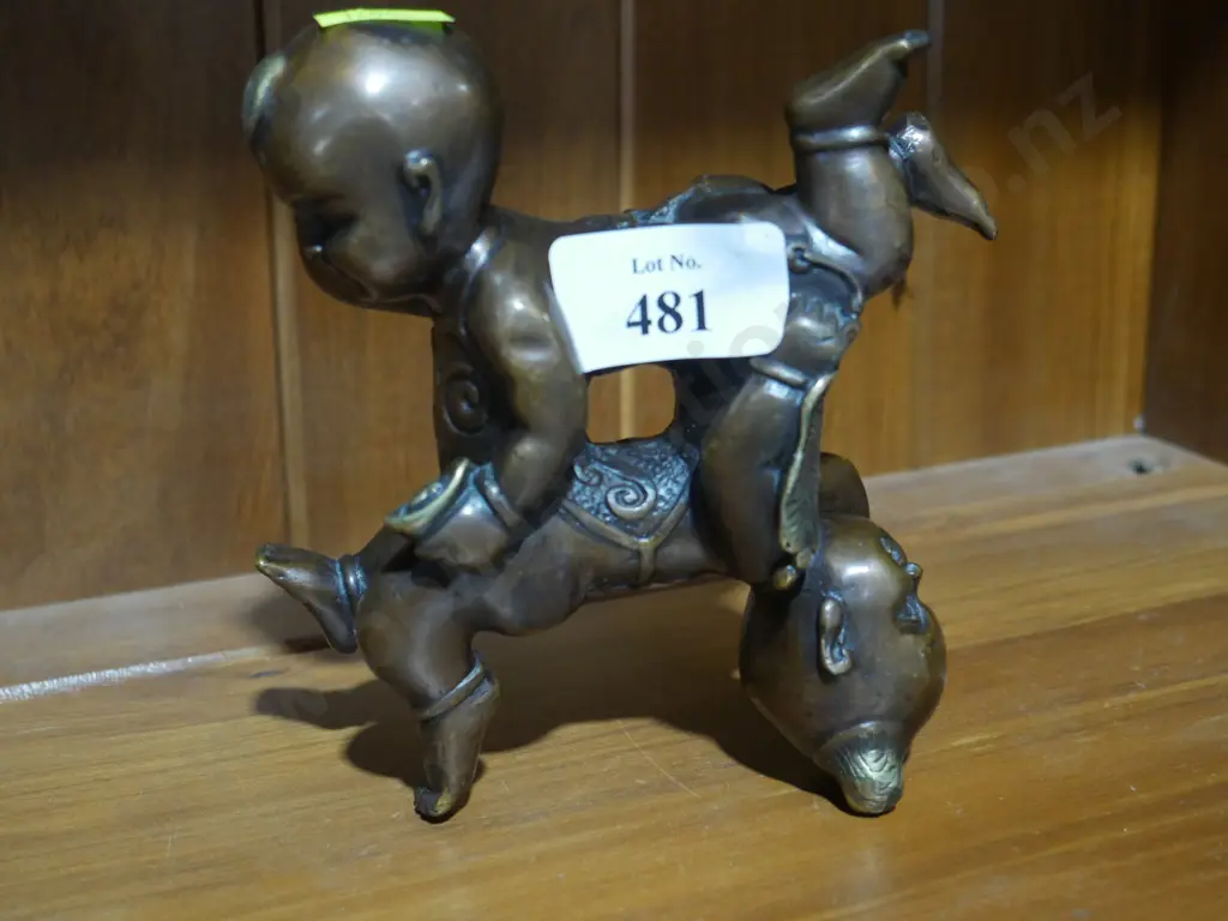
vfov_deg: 28.0
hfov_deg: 36.8
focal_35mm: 52
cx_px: 614
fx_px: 1845
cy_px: 460
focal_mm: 26
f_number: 5.3
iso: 2000
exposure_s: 1/60
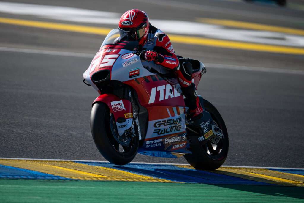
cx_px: 158
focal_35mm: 482
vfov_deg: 2.9
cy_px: 90
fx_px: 4067
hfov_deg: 4.3
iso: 200
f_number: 4.5
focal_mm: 400
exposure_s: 1/2500
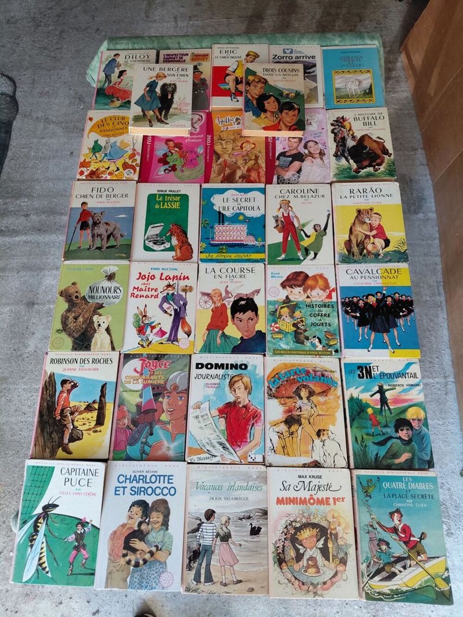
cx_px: 232
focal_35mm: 25
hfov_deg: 54.9
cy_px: 308
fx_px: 446
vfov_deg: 69.4
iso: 200
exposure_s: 1/120
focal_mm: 4.69
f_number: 1.8
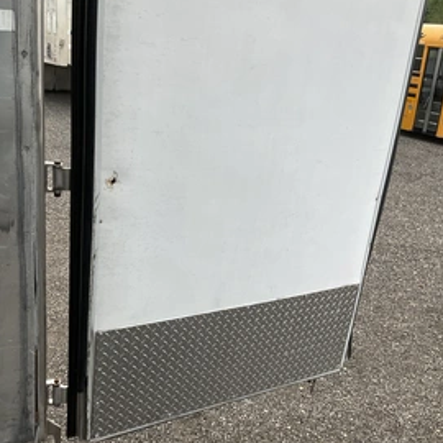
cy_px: 235
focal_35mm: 38
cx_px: 222
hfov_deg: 43.9
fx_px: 550
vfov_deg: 43.8
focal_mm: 3
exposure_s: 1/792
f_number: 1.8
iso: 25
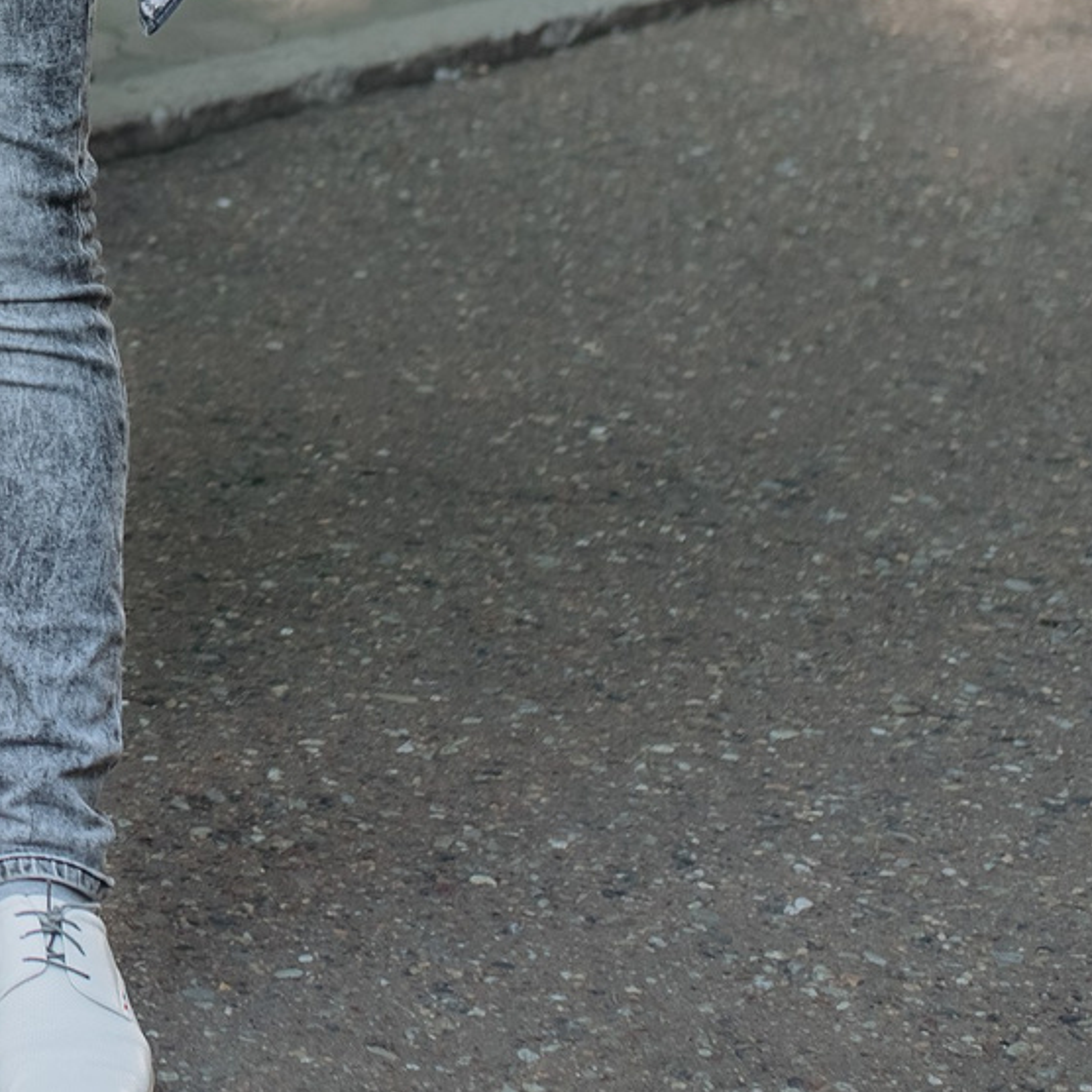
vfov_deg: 12.3
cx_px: -678
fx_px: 4890
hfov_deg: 12.0
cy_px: -410
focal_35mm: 137
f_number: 2.8
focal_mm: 35
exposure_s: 1/500
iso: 250
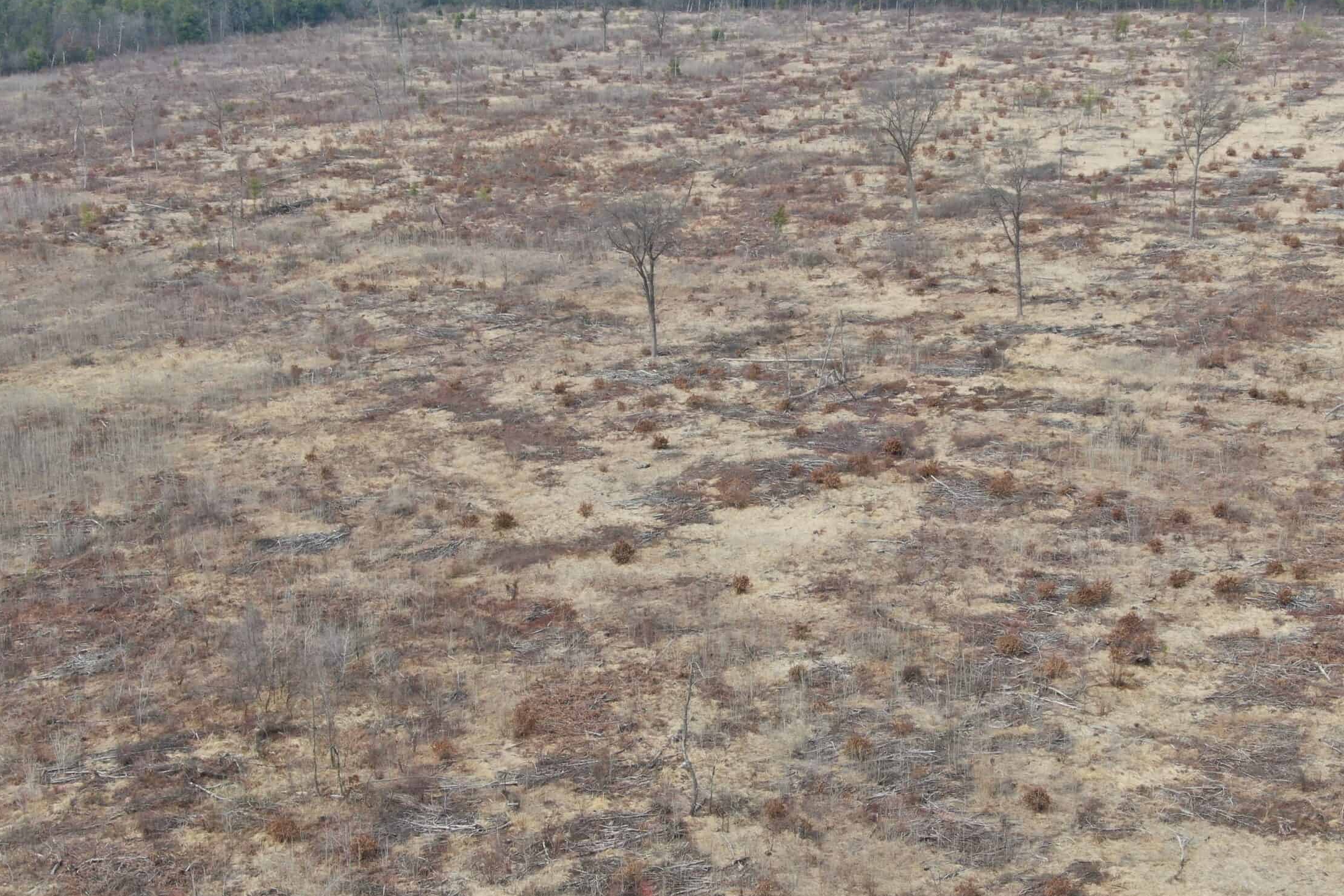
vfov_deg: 23.4
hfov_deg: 34.5
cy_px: 403
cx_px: 740
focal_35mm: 58
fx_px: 2165
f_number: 3.8
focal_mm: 8.6
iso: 100
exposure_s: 1/320
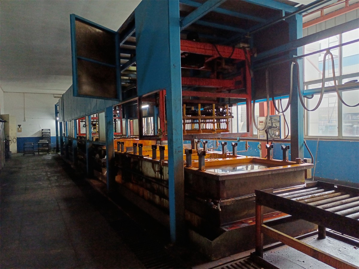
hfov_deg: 67.3
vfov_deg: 53.1
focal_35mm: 26
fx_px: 270
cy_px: 134
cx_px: 180
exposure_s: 1/33.3
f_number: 1.8
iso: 976
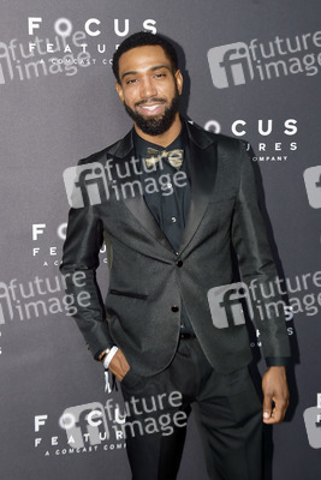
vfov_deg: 39.6
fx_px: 668
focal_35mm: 50
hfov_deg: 27.0
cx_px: 160
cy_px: 240
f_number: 6.3
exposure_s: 1/320
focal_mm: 50
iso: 500
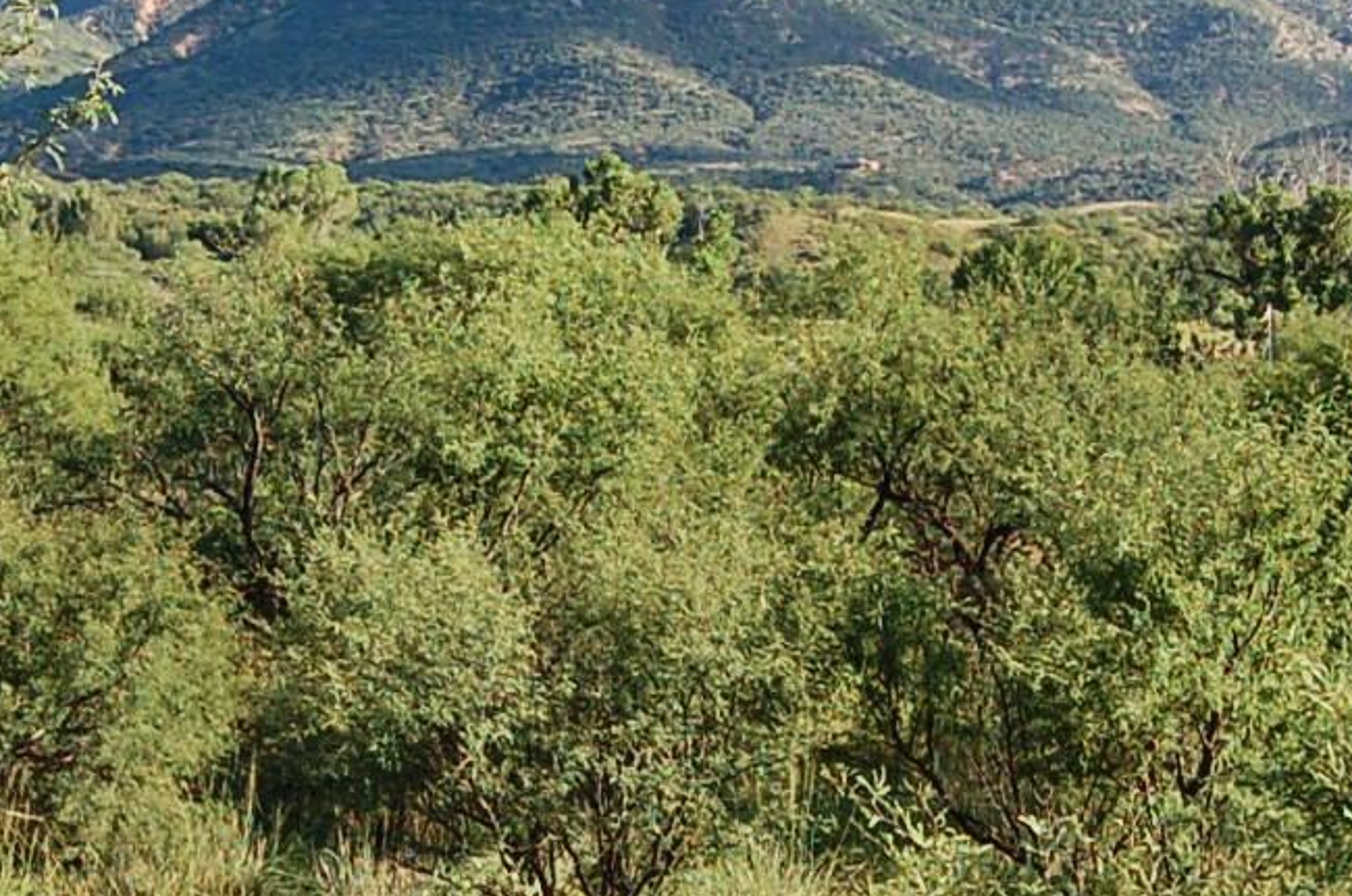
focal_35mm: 125
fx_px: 4686
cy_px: 734
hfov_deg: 16.3
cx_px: 335
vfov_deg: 10.9
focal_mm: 24
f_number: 7.1
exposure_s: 1/200
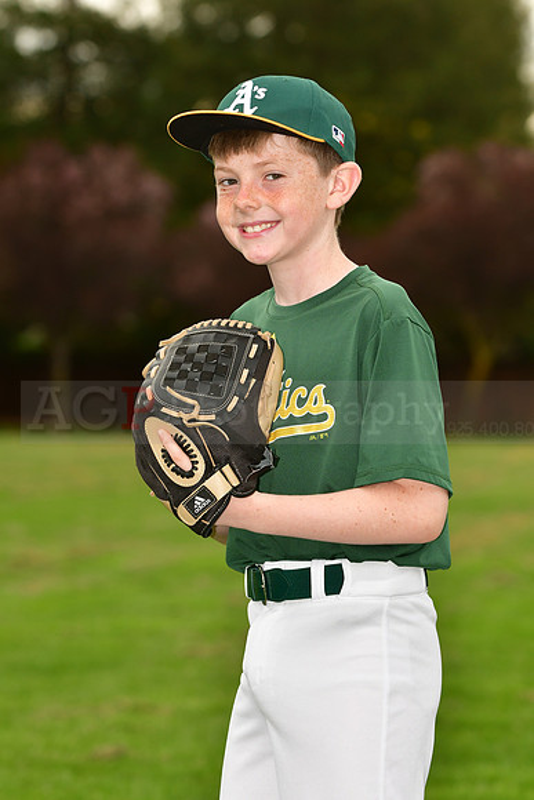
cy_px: 400
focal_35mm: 195
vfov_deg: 10.5
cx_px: 267
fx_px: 4336
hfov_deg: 7.0
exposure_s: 1/800
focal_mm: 130
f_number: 5
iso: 400
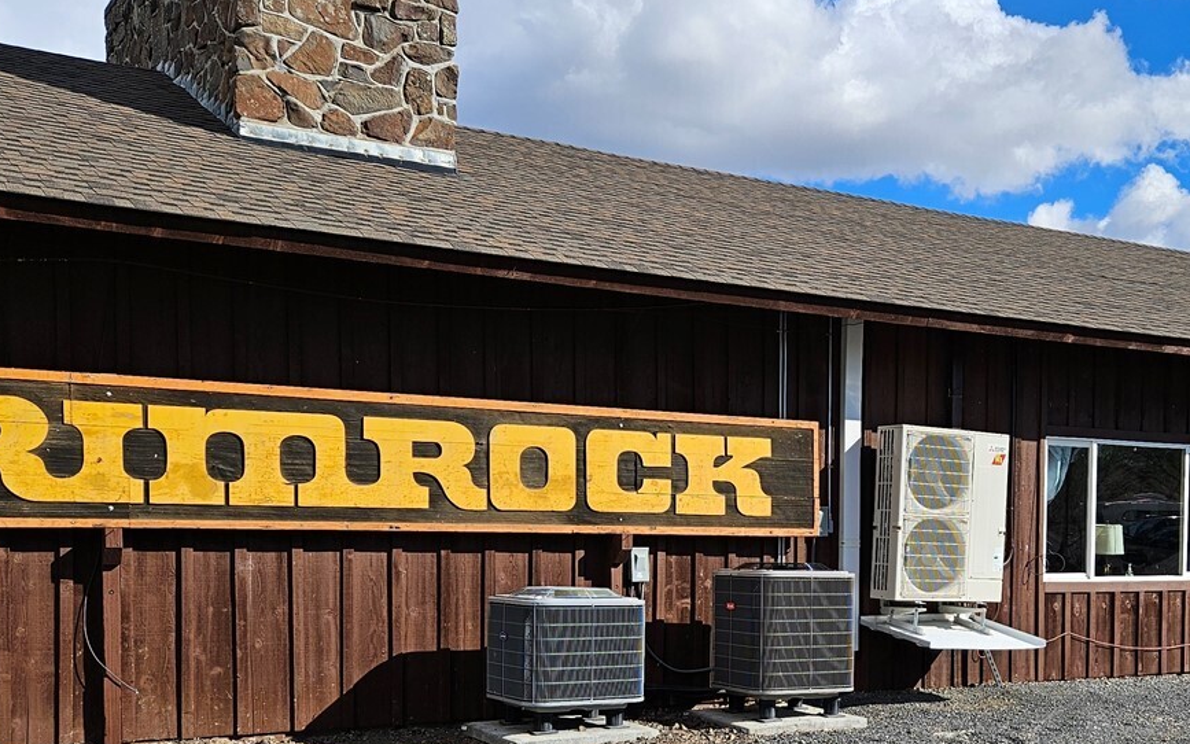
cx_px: 861
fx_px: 1460
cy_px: 574
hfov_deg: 43.2
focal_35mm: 45
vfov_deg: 28.1
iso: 25
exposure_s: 1/2082
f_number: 1.8
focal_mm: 5.4
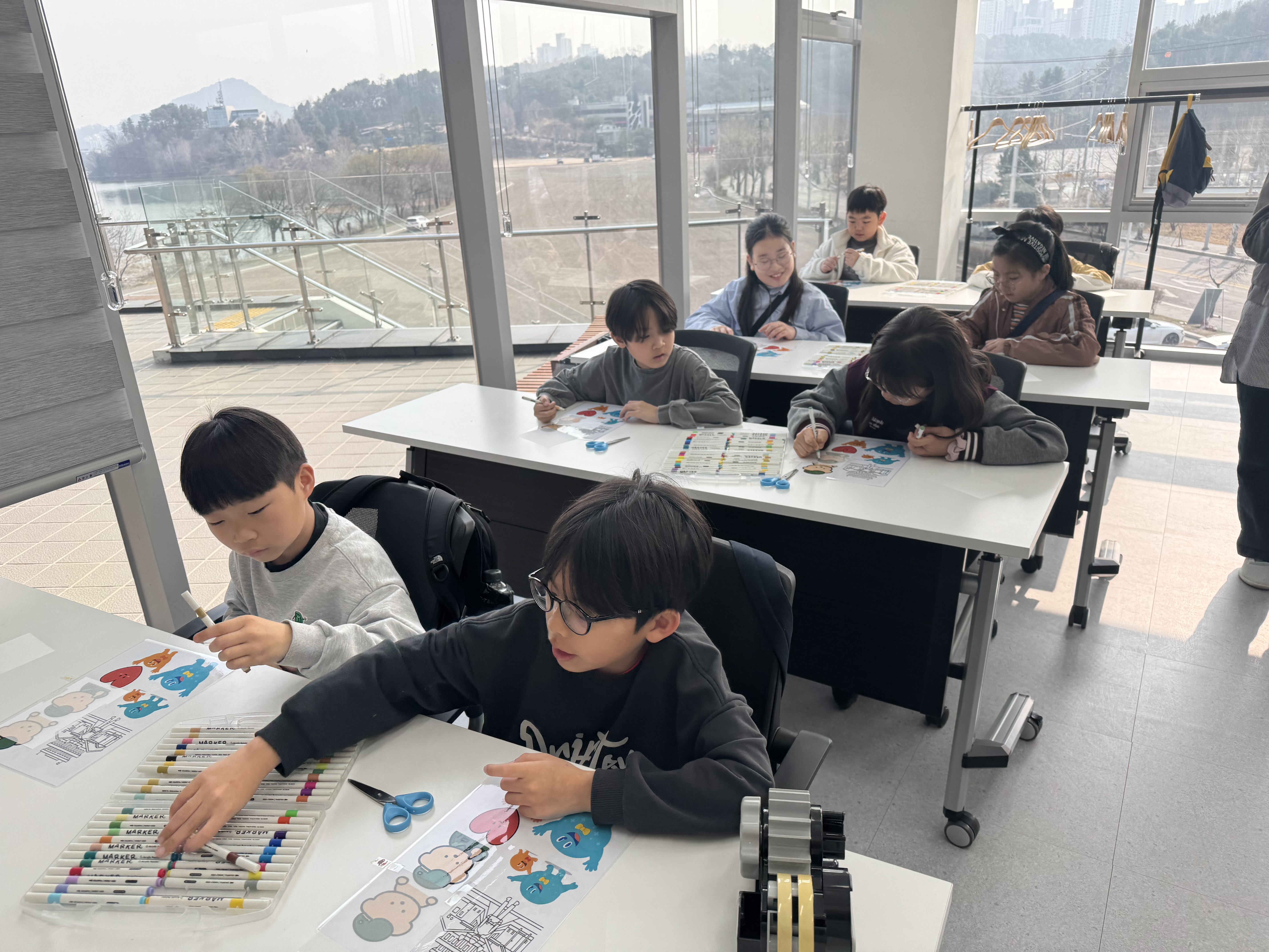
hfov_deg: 71.6
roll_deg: +2.9
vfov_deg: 56.8
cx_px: 634
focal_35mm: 24
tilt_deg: -21.1
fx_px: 880
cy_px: 476
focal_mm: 6.76
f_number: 1.78
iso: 80
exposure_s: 1/390
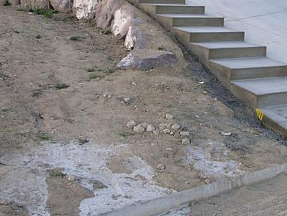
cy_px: 61
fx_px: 473
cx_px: 122
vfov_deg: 25.4
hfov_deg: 33.7
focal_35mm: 57
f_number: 3.5
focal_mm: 9
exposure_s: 1/57.8
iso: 50
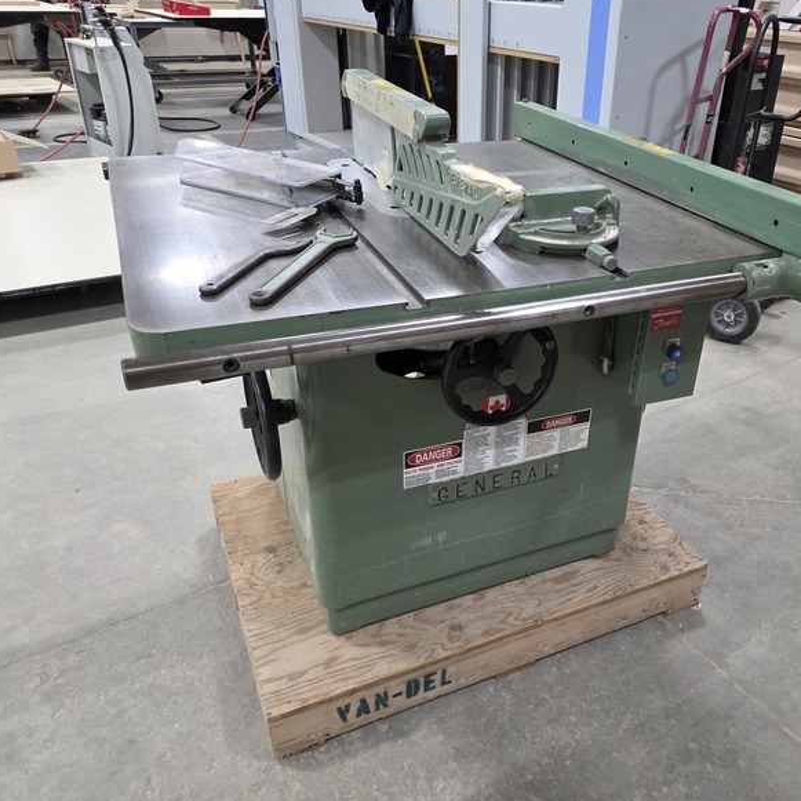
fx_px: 733
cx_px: 503
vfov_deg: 57.3
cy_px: 404
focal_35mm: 28
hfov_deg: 56.6
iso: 320
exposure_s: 1/120
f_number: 1.7
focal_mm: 6.3
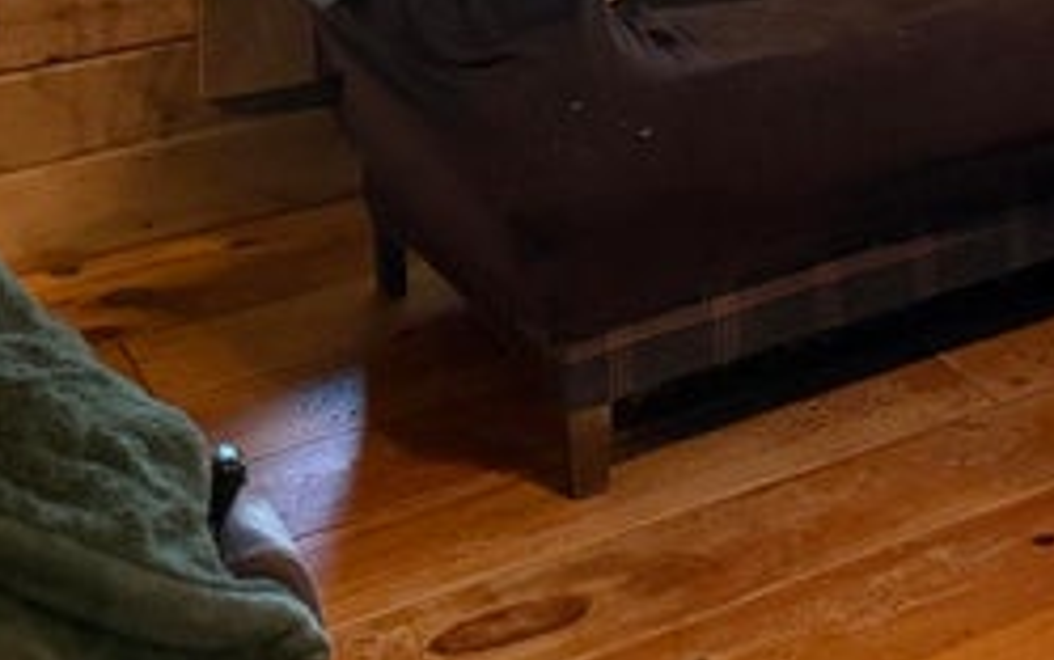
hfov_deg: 19.2
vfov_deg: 13.6
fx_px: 2501
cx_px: 1788
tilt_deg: -8.1
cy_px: -482
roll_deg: +0.1
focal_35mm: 87
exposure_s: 1/60
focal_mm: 6.76
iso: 500
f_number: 1.78
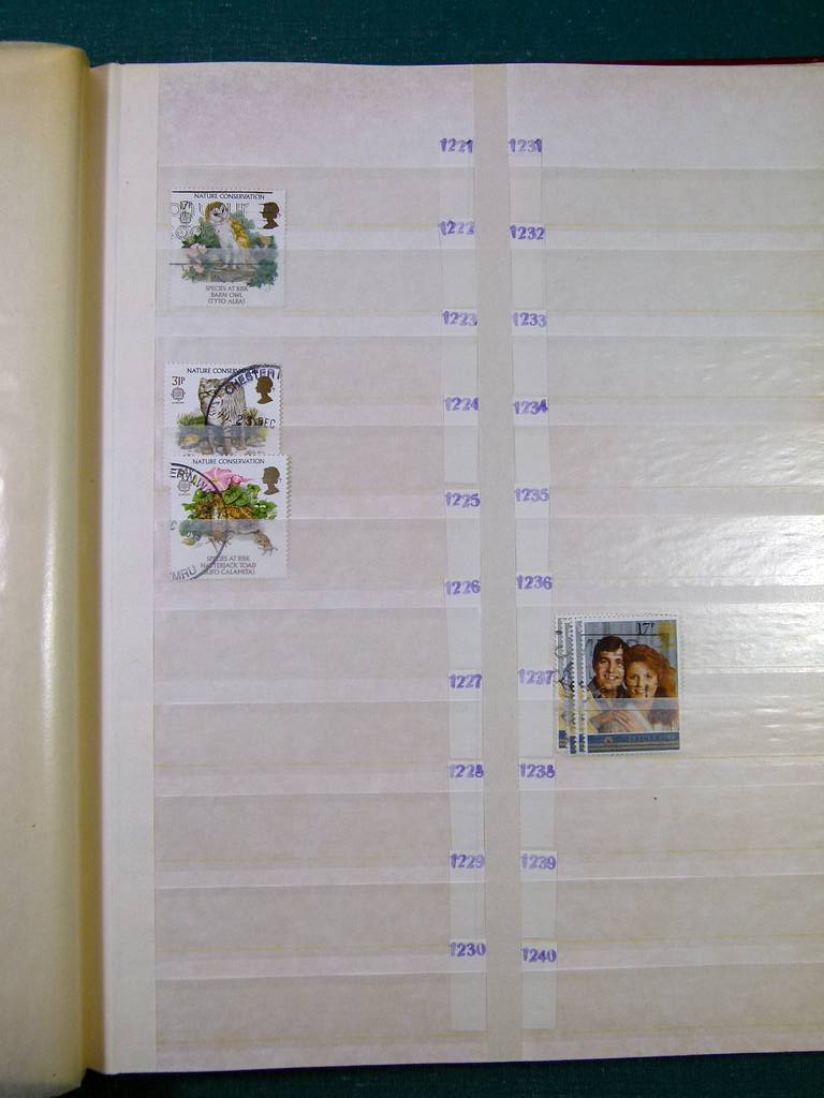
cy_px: 549
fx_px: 1047
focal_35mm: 33
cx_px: 412
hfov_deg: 42.9
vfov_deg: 55.4
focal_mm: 5.9
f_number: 4
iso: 100
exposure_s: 1/200
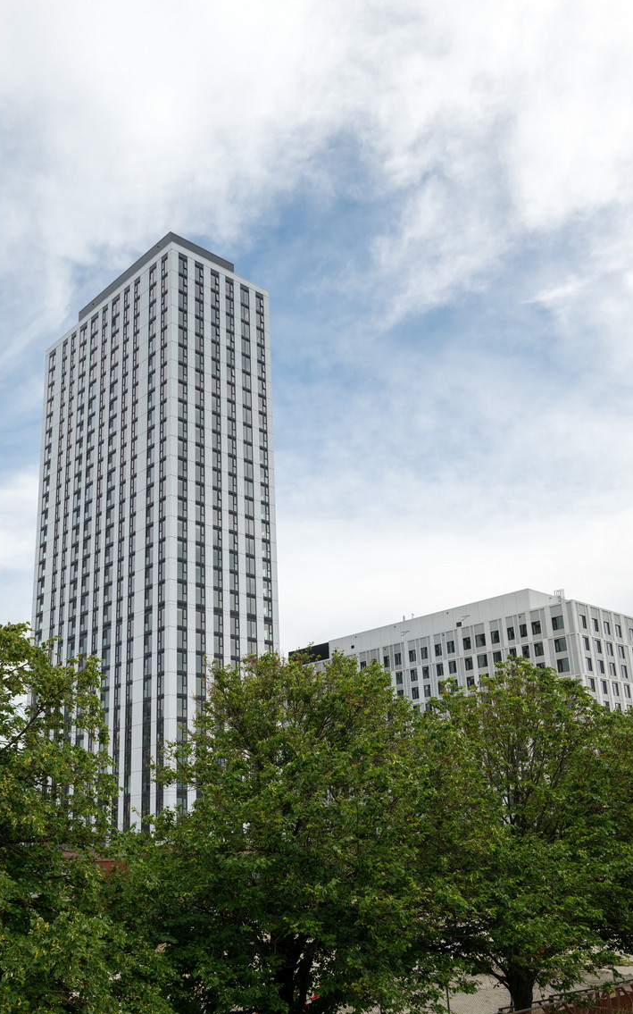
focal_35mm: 30
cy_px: 511
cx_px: 307
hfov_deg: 41.8
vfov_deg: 62.9
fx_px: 828
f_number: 8
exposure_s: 1/400
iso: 160
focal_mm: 29
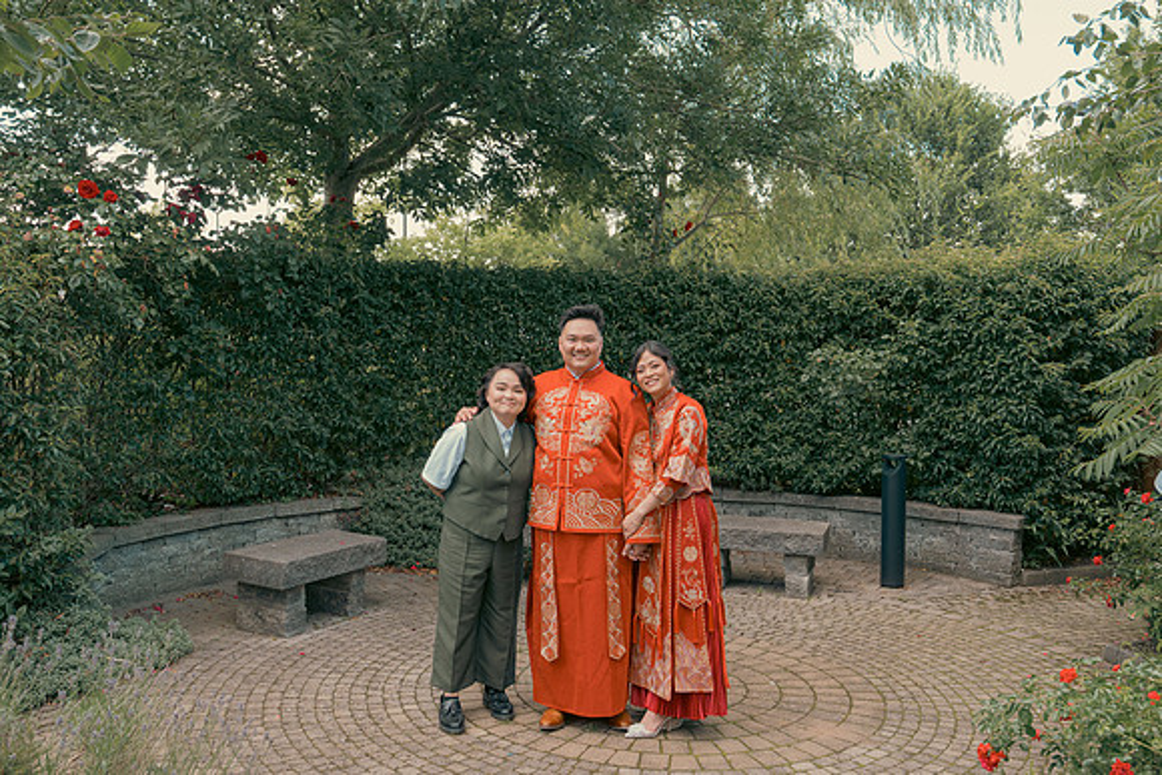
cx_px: 581
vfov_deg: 40.0
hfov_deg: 57.2
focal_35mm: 33
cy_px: 388
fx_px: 1065
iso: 400
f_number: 5.6
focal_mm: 33
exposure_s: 1/160
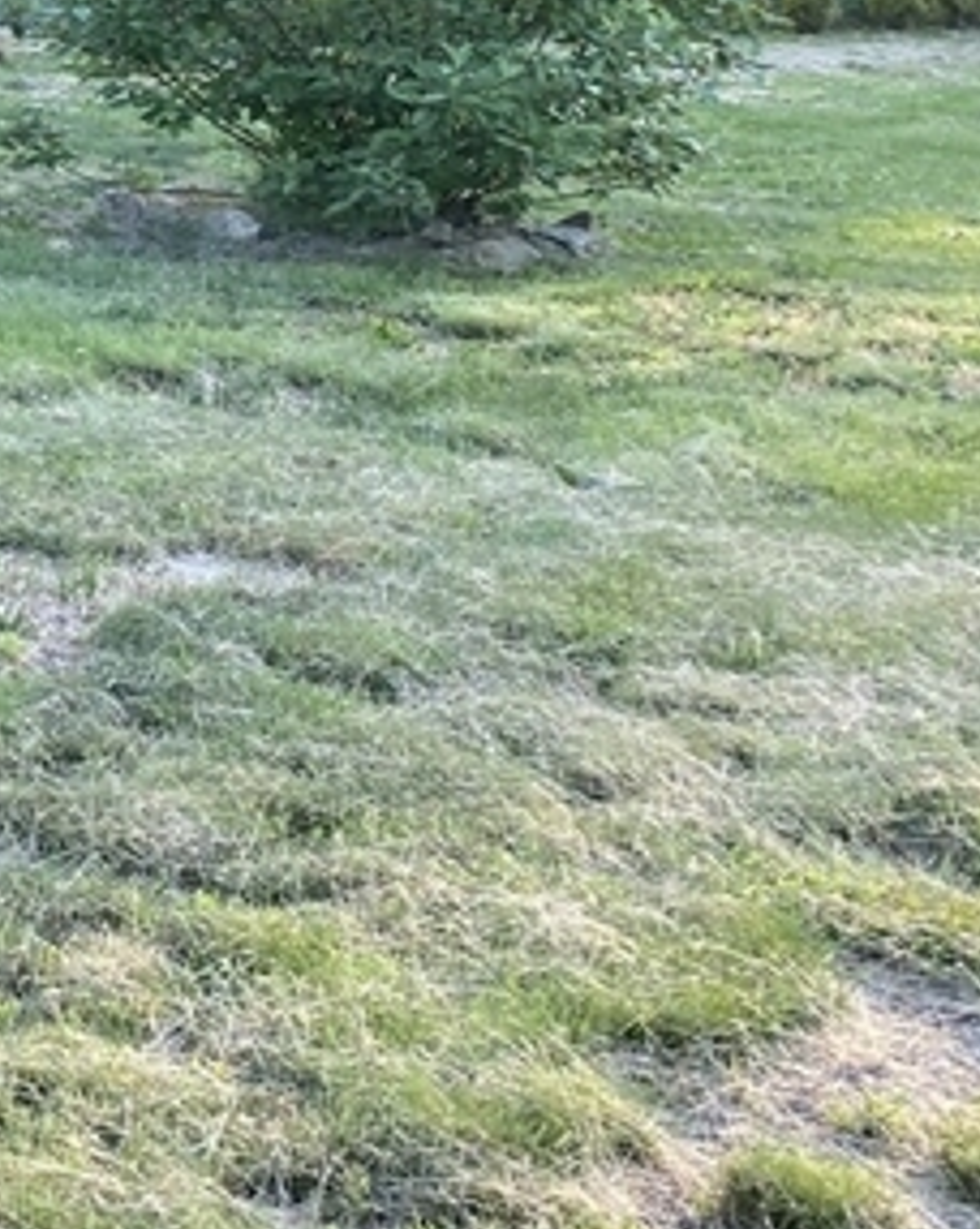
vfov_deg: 20.3
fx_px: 3306
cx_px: -791
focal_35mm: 91
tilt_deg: -4.9
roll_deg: -2.7
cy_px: -47
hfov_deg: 14.7
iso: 32
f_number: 1.8
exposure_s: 1/166
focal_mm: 4.25
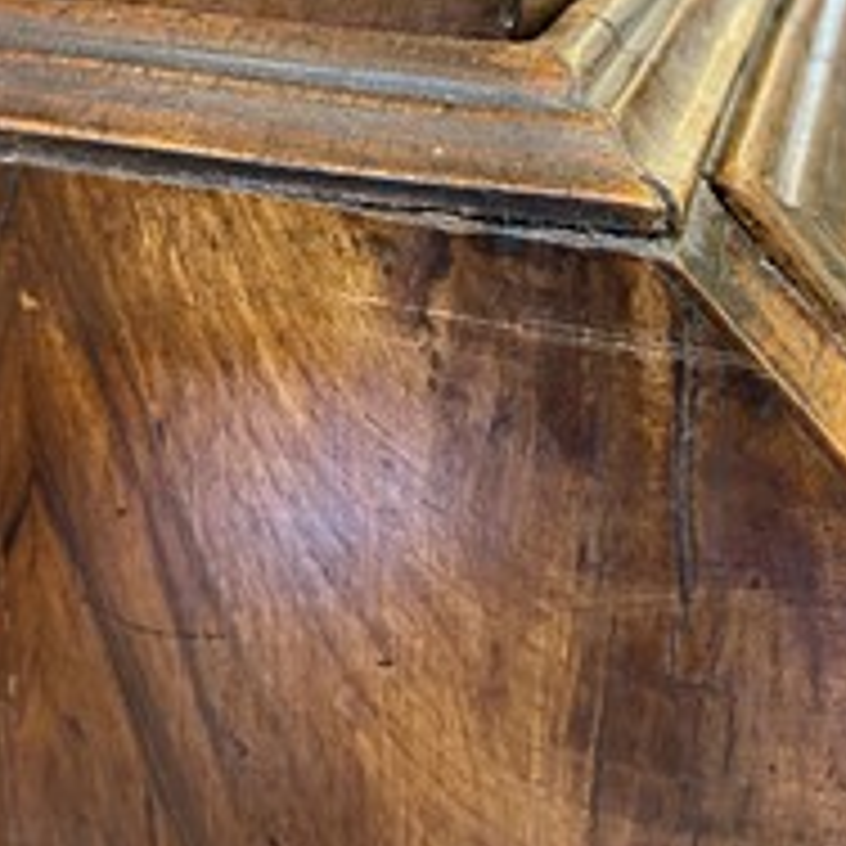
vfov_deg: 34.2
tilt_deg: -16.1
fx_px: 1300
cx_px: 477
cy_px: 94
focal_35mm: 47
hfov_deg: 36.0
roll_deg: -2.2
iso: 500
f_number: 1.6
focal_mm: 5.1
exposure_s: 1/50
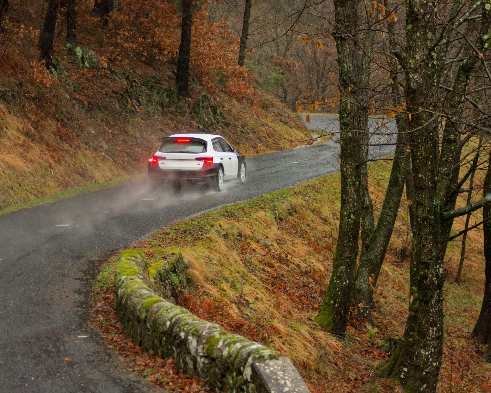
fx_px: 1729
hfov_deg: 16.2
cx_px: 224
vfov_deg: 13.0
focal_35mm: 119
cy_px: 197
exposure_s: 1/2500
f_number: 4
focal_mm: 70
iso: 7200
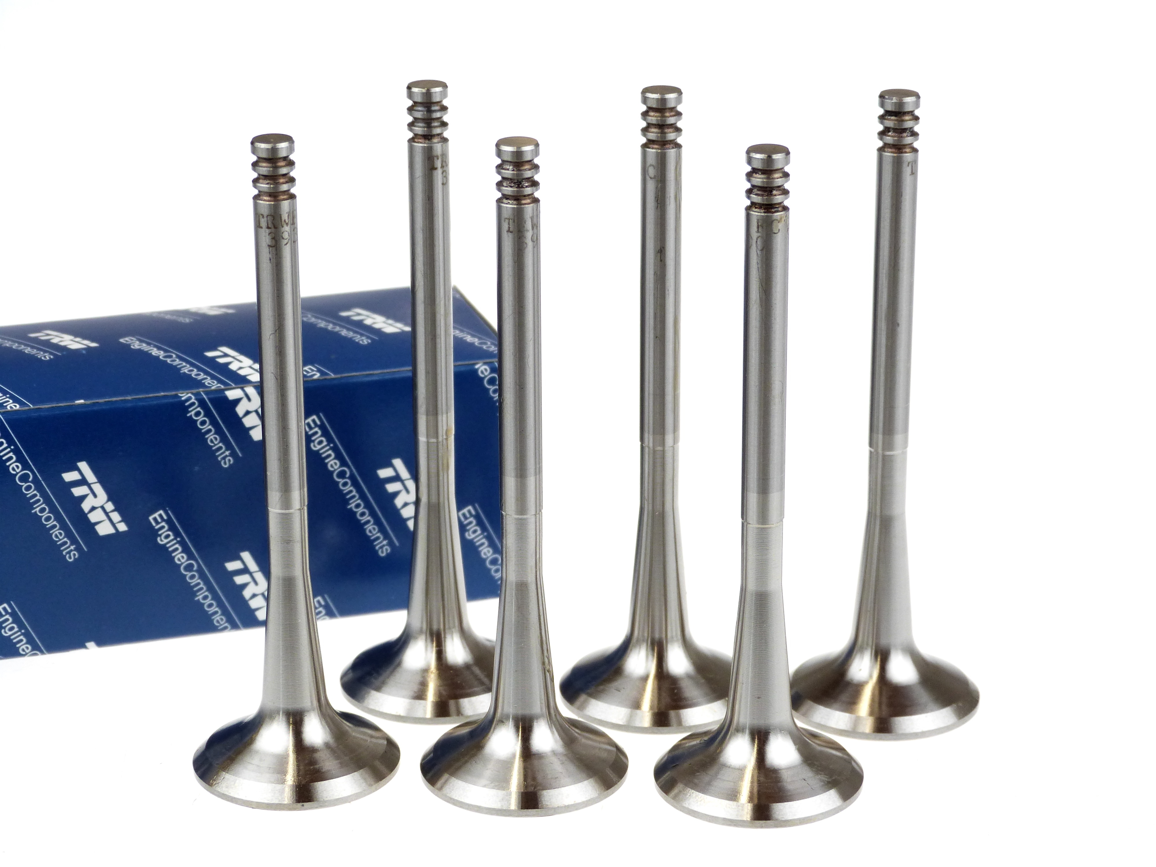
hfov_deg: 19.8
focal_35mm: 99
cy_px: 434
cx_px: 578
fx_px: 3306
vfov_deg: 14.9
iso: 200
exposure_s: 1/200
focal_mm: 17.9
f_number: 3.5
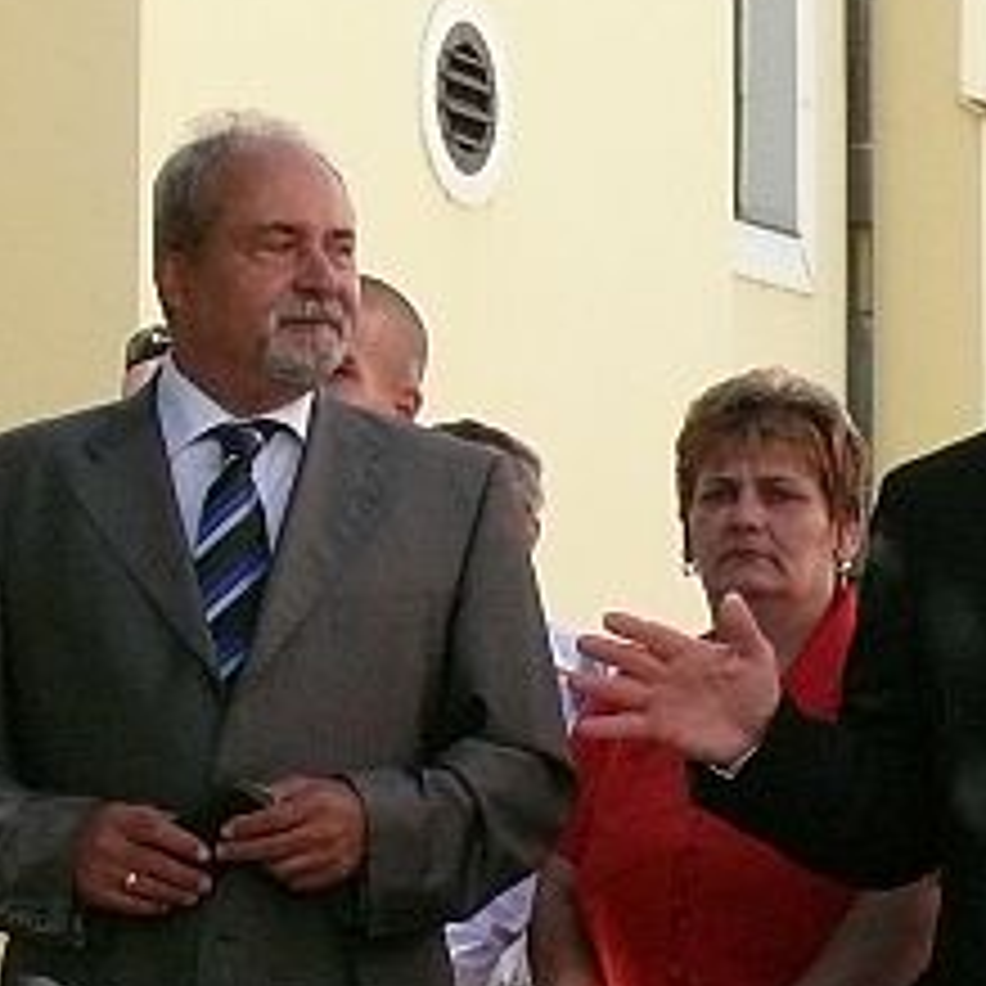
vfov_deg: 7.6
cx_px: 635
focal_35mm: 229
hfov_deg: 7.6
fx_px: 7380
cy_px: 405
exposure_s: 1/500
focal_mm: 14.9
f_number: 7.1
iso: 400
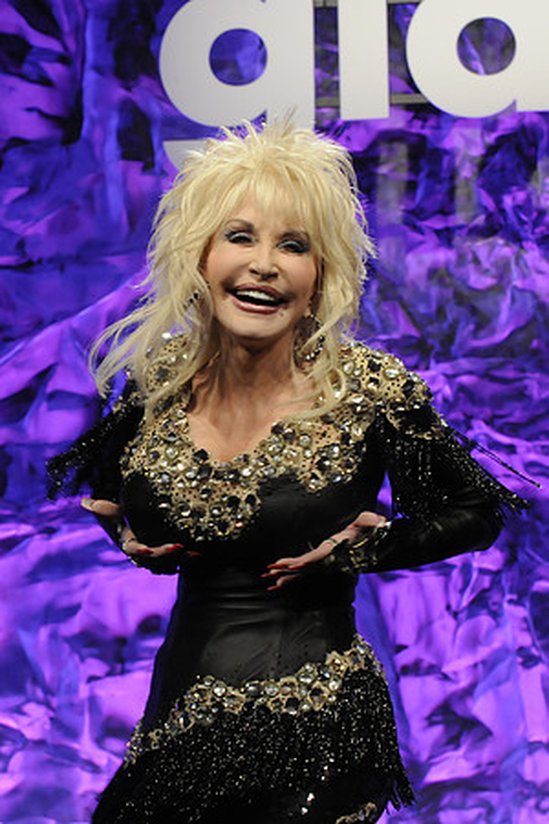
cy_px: 412
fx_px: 2745
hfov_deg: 11.4
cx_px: 274
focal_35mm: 120
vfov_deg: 17.1
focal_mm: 80
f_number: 5
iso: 1600
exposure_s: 1/160
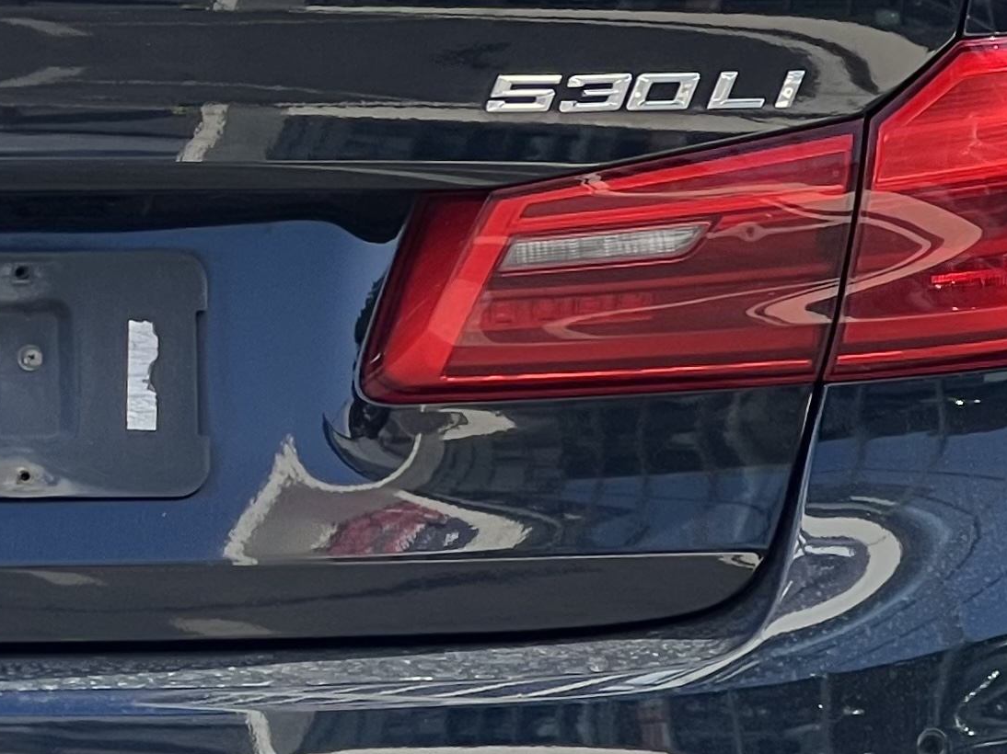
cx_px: -179
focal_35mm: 281
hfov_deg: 7.0
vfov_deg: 5.3
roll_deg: -0.7
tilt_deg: -5.4
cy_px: 286
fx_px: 8173
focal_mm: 9
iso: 32
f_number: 2.8
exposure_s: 1/219
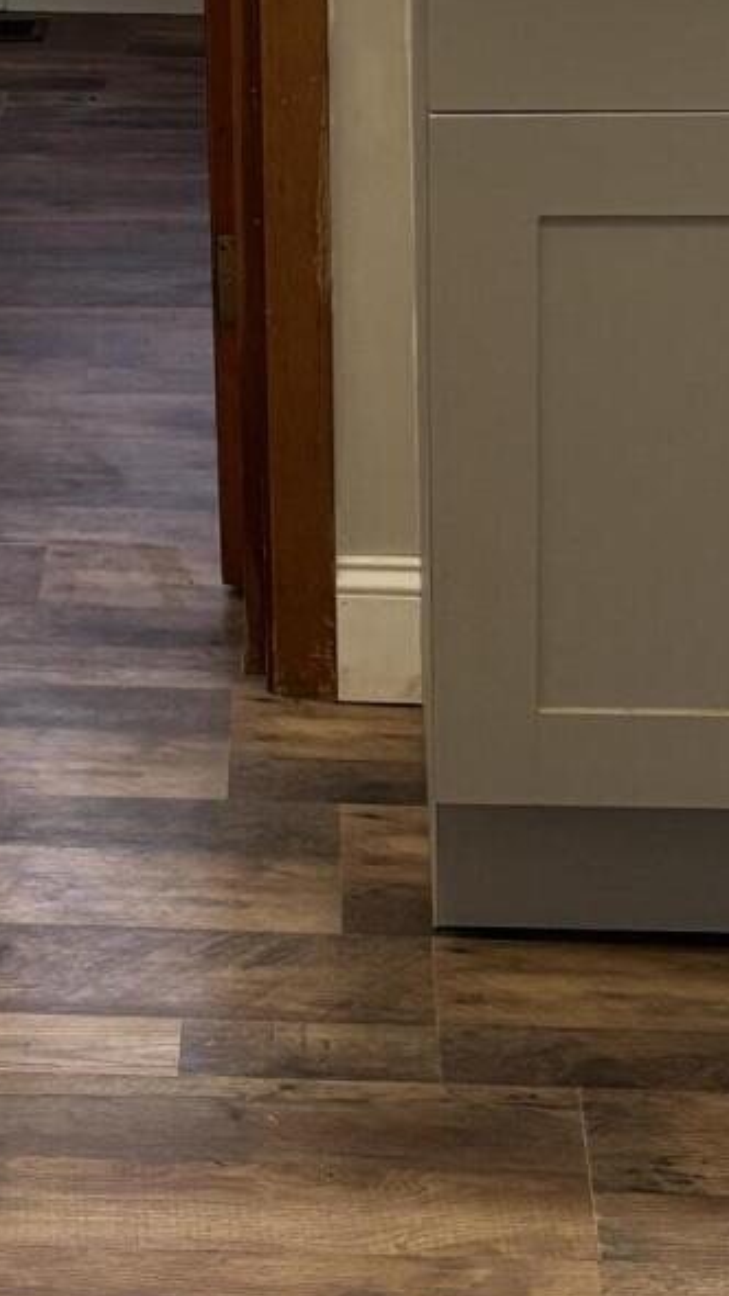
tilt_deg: -15.1
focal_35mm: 96
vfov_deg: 21.5
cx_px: 31
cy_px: 40
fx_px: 3298
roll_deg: +1.6
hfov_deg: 12.5
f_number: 1.6
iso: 160
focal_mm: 5.96
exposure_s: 1/60
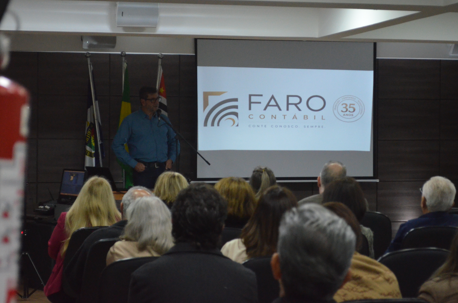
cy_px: 139
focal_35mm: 93
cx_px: 247
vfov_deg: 14.7
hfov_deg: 22.0
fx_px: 1175
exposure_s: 1/125
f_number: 5.6
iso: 3200
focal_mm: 55
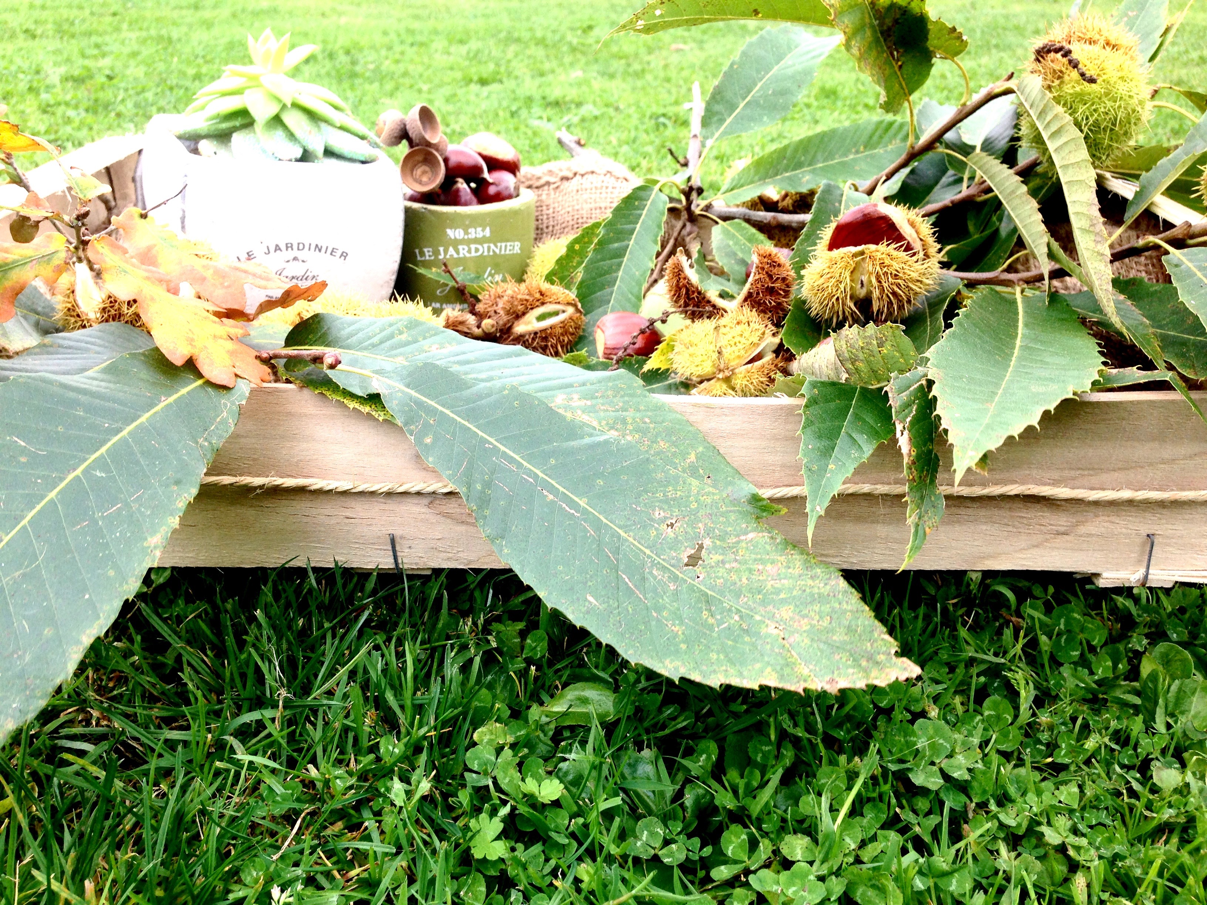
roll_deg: +0.7
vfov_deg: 42.9
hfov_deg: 55.4
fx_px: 1151
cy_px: 452
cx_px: 604
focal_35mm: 33
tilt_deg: -25.2
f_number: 2.4
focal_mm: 4.12
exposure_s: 1/210
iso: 50
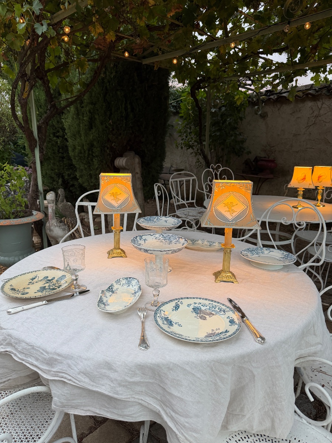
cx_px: 166
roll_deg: -1.0
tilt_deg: -12.4
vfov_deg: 71.6
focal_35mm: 24
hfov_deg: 56.8
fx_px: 307
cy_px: 222
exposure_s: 1/121
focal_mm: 6.76
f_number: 1.78
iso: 200
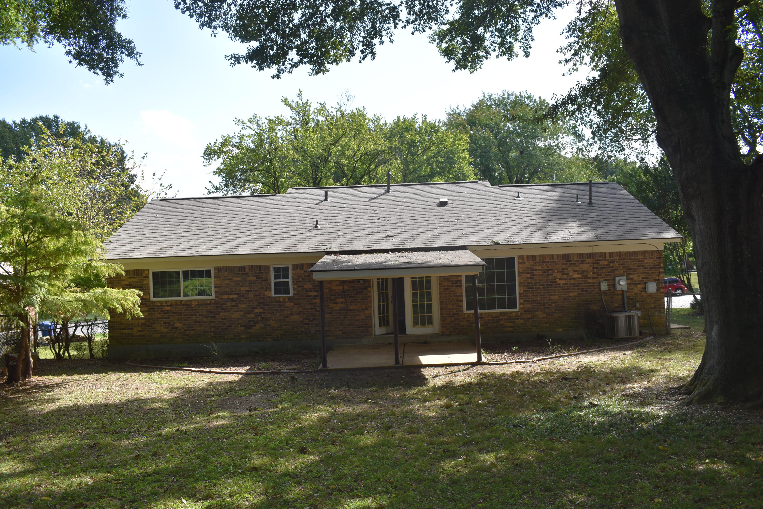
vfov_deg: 43.6
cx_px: 382
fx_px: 636
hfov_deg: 61.9
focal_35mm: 30
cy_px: 254
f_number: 6.3
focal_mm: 20
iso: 100
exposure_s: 1/200
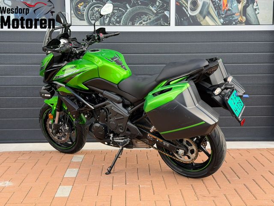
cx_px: 137
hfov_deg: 39.7
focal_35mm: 48
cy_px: 103
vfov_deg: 30.3
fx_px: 380
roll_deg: +1.7
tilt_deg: -6.7
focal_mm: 6.76
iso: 80
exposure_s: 1/534
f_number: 1.78
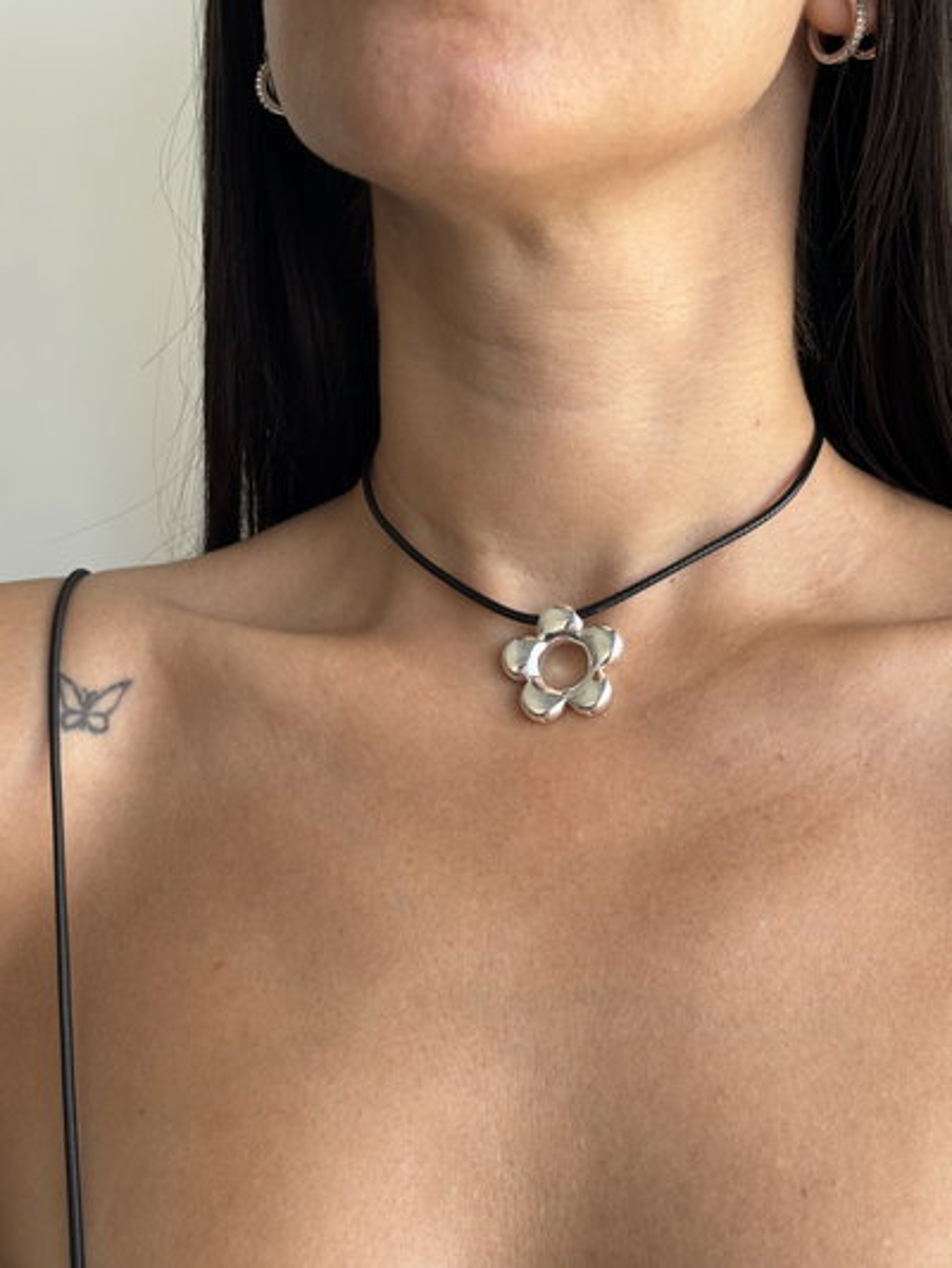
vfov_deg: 36.8
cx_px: 476
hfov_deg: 28.0
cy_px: 634
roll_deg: +1.5
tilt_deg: -5.2
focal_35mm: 52
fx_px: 1906
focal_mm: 5.96
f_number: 1.6
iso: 40
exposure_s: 1/121
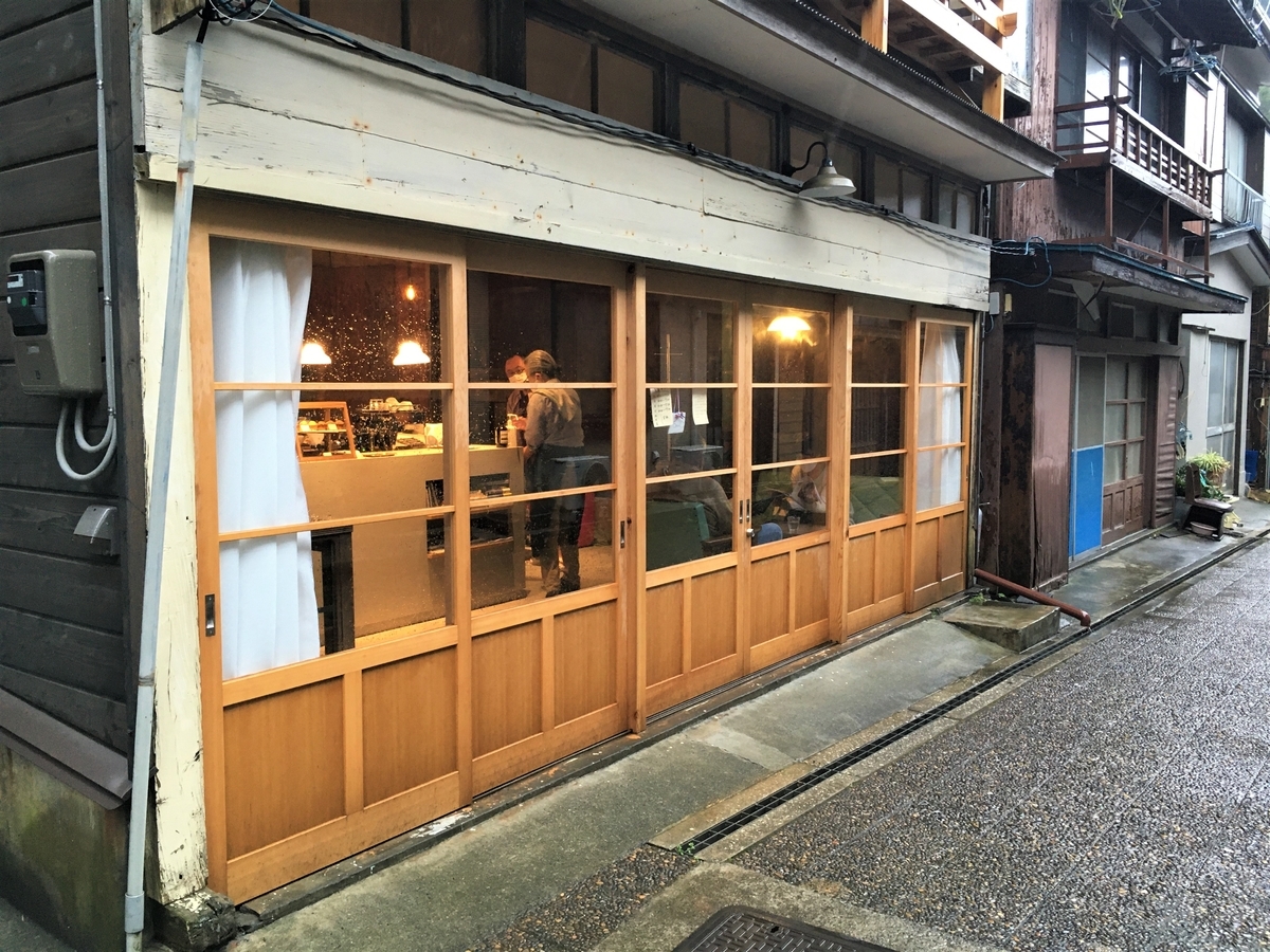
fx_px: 1064
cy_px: 476
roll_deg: +1.5
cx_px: 635
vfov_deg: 48.2
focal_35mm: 29
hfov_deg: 61.7
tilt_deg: -4.7
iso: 100
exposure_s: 1/30
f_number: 2.2
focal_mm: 4.15
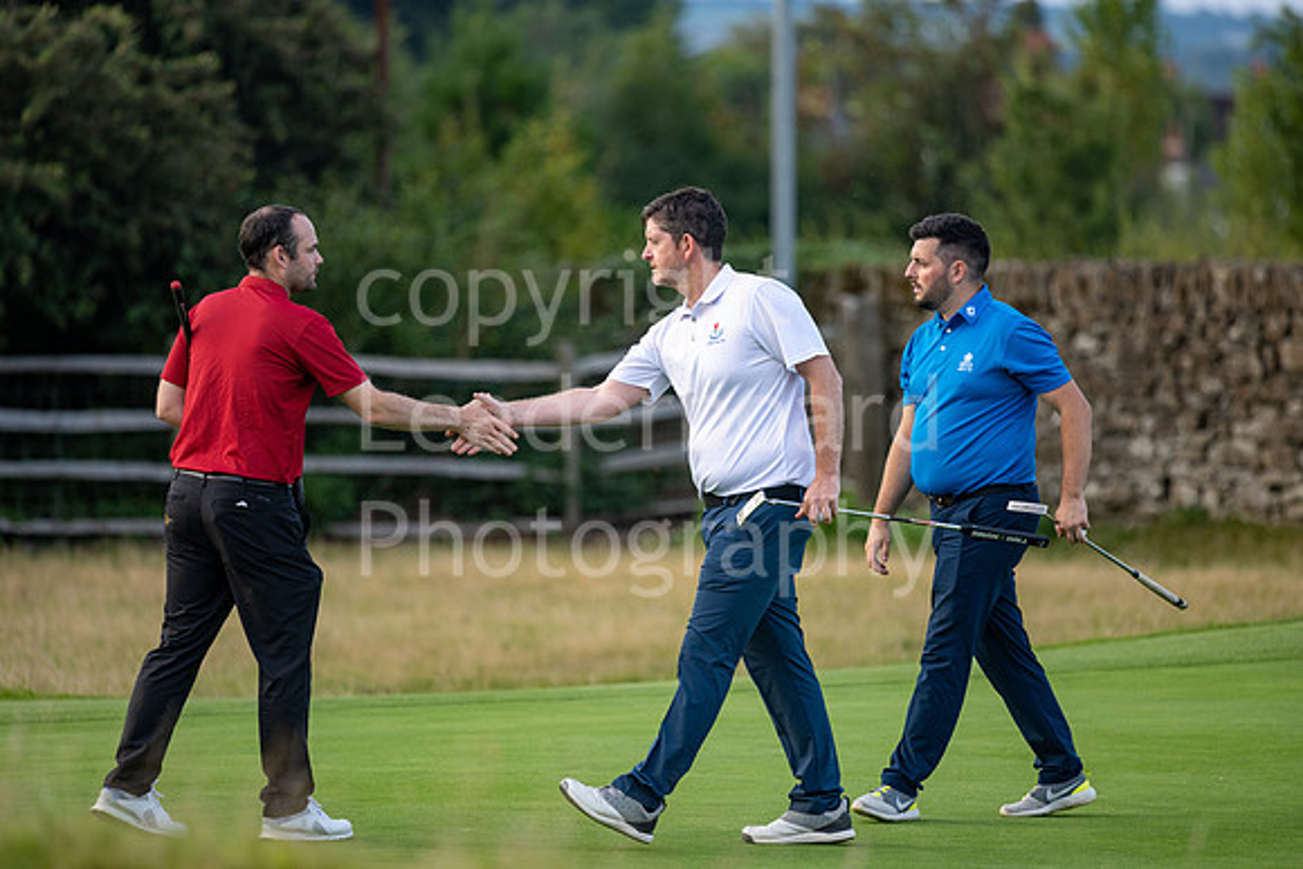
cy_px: 434
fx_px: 10860
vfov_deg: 4.6
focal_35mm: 300
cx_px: 652
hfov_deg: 6.9
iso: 320
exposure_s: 1/400
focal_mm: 300
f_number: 4
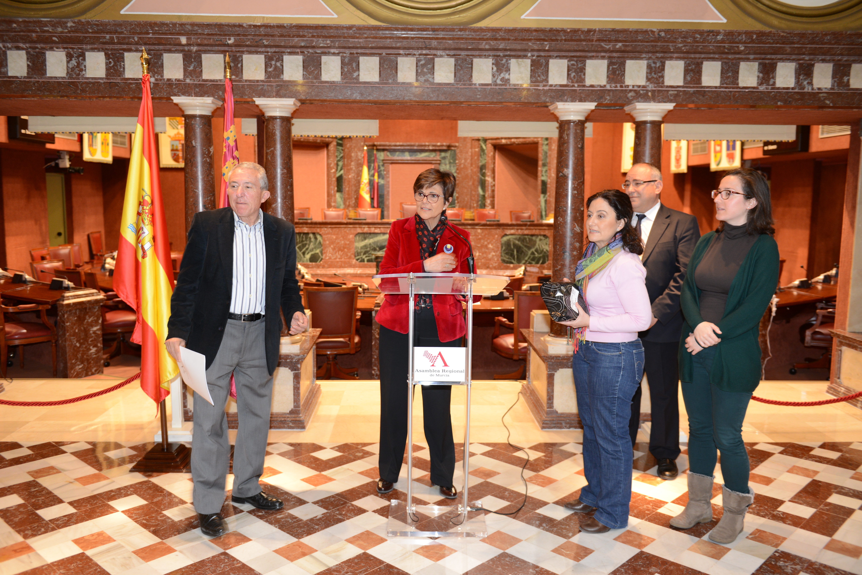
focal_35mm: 32
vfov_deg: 41.1
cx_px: 431
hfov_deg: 58.7
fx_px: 766
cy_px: 288
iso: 800
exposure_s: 1/30
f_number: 3.2
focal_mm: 32
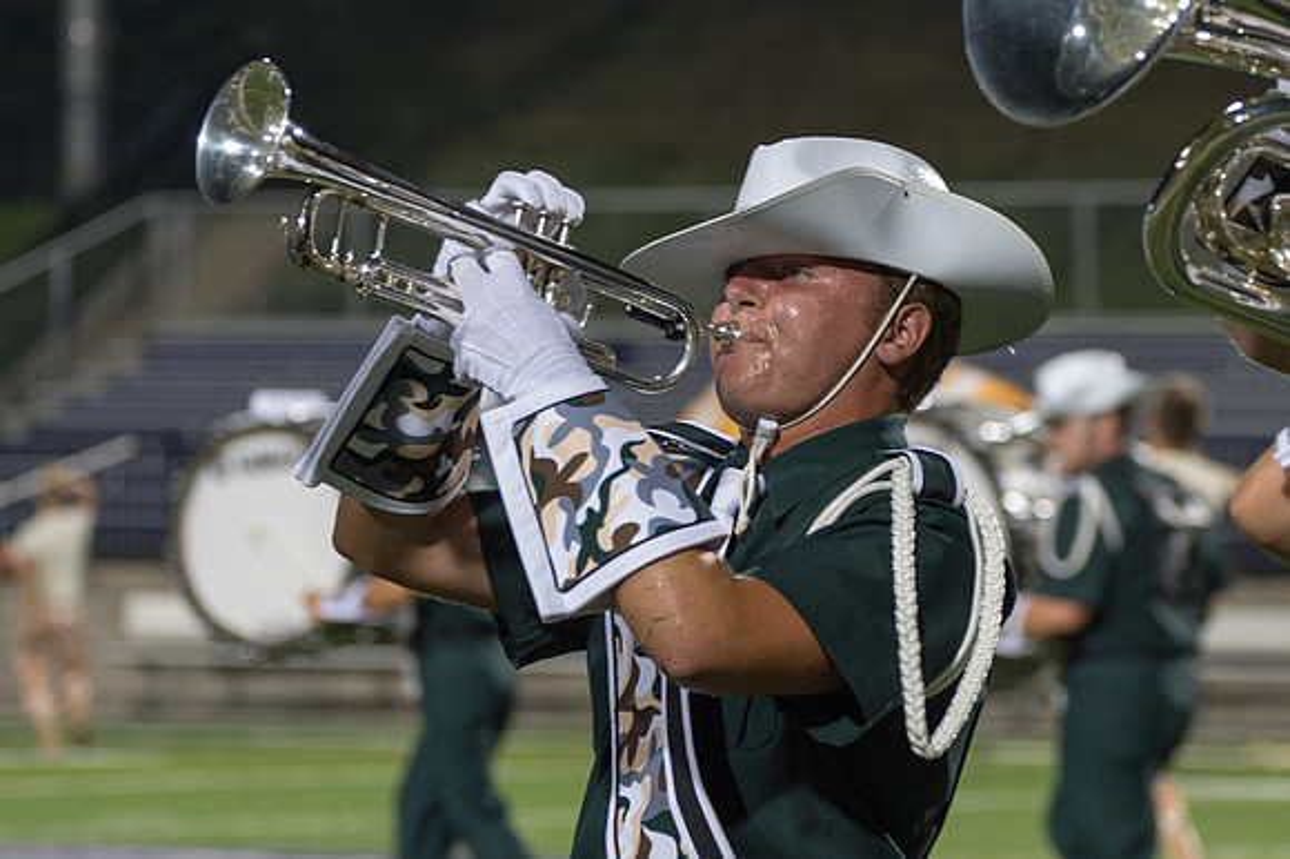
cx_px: 794
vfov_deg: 5.5
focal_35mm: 248
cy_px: 291
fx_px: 8882
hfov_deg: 8.3
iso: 1400
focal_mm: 116
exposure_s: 1/160
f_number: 4.8
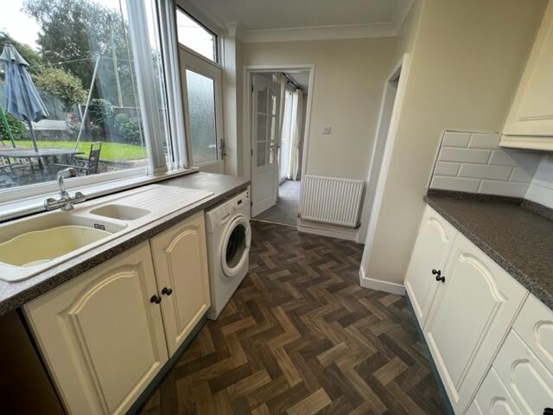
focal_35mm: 13
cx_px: 276
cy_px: 208
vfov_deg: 89.9
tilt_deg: -20.2
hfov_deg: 106.2
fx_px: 208
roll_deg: -3.2
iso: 40
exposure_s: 1/99
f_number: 1.8
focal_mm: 1.57
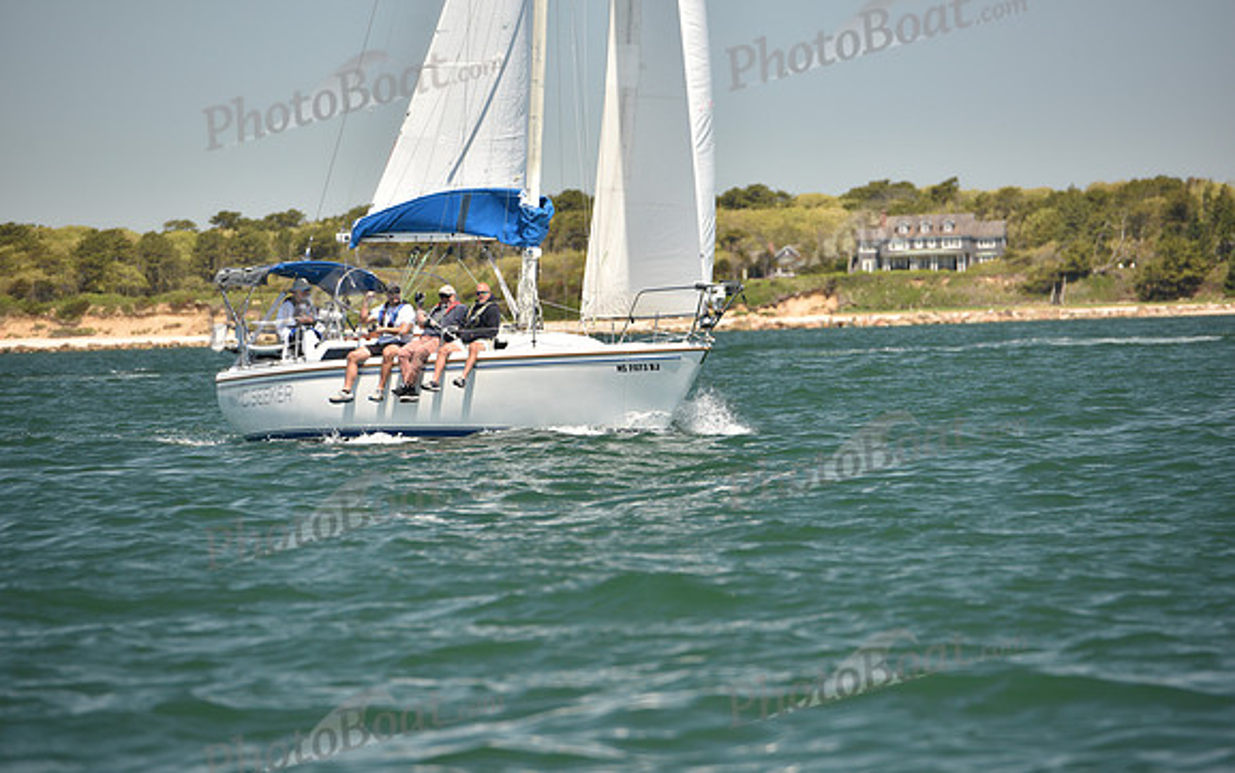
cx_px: 616
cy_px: 374
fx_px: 6902
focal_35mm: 205
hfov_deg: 10.2
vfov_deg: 6.4
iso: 250
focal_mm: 200
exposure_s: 1/800
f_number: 4.5
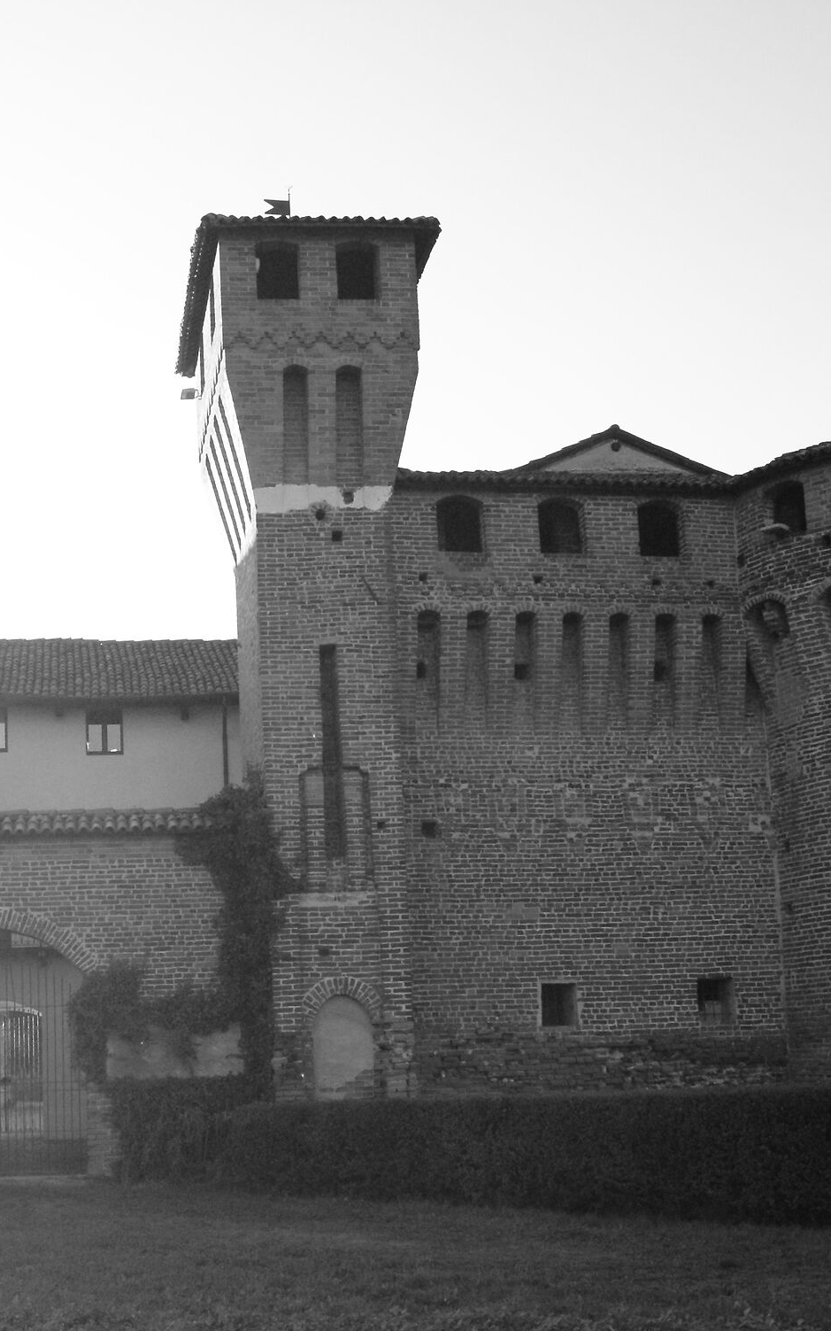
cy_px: 673
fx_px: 1595
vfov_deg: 45.3
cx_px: 173
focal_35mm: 44
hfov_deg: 28.6
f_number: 8
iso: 800
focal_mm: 18
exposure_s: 1/500
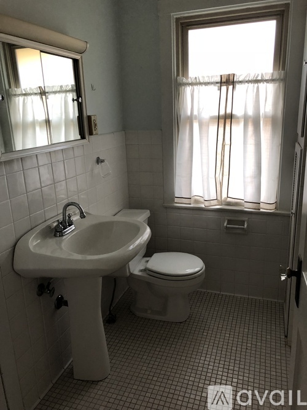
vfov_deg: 63.5
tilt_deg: -14.6
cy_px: 205
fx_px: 331
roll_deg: +1.7
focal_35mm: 28
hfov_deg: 49.7
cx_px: 154
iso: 50
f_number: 1.8
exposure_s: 1/15
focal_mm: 3.99
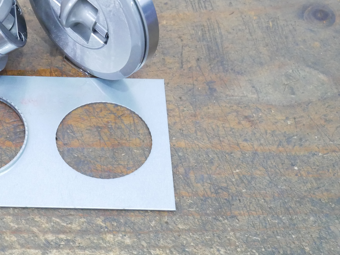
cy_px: 63
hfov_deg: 22.1
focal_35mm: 87
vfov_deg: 16.9
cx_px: 57
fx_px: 855
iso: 3200
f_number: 6.3
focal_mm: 23
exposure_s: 1/20
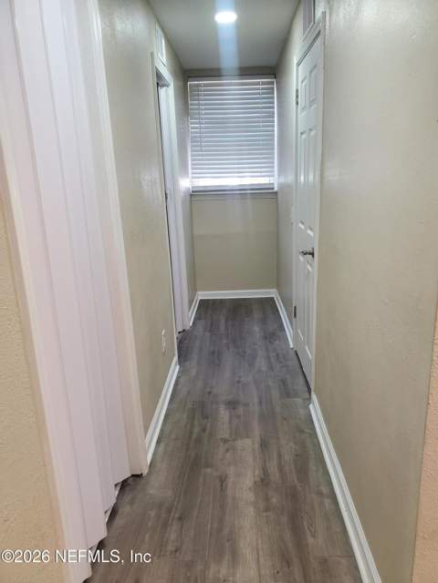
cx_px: 219
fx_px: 439
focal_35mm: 26
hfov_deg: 53.1
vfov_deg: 67.3
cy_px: 292
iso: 200
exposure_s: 1/60
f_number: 2.4
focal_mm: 4.3
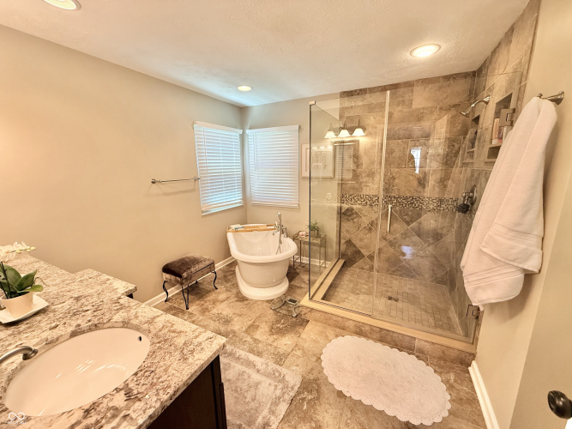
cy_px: 214
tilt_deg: -10.5
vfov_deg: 85.7
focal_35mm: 14
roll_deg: +1.8
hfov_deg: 102.1
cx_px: 286
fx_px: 231
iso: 250
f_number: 2.2
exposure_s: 1/120
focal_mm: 2.22
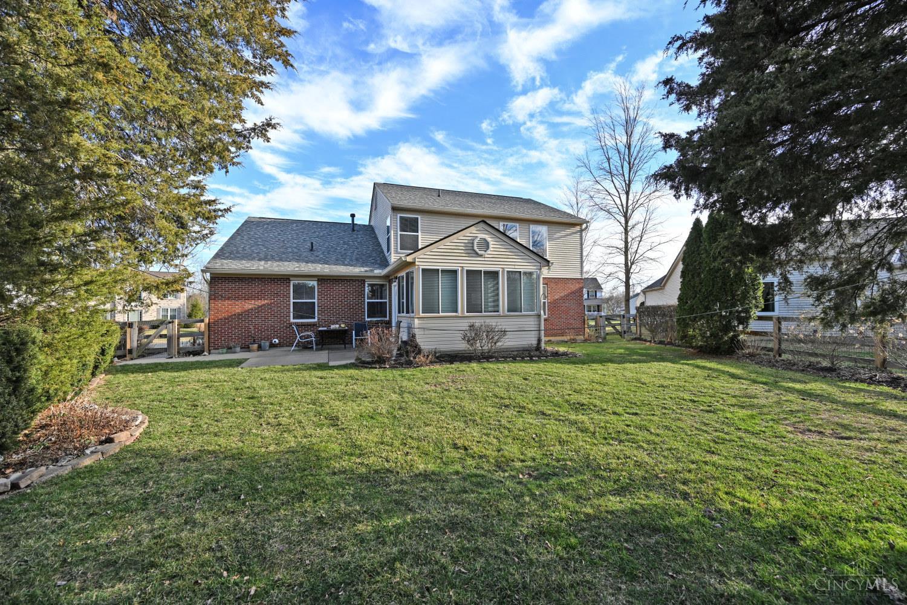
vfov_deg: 81.2
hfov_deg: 104.3
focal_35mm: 14
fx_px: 353
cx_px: 454
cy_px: 302
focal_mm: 14
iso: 125
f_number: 5.6
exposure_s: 1/250
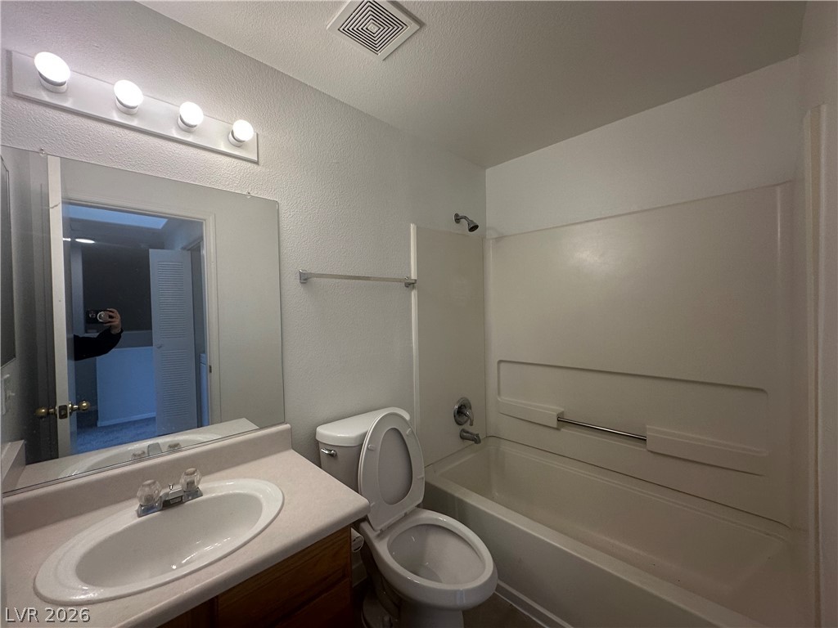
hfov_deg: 102.1
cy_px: 314
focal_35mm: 14
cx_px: 419
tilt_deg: -1.1
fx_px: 339
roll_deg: +1.5
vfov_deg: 85.7
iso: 80
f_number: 2.2
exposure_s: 1/120
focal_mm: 2.22
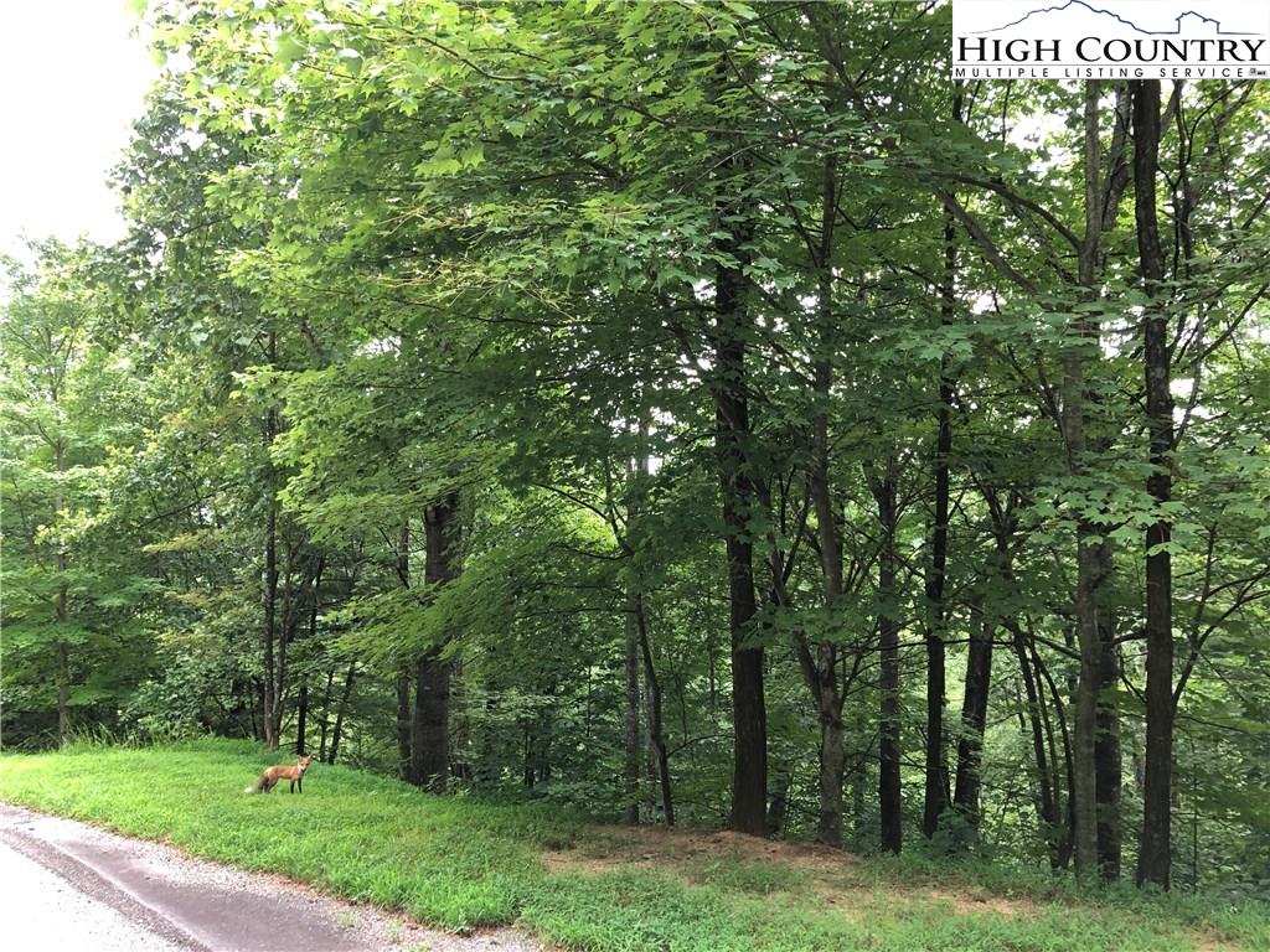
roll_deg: -0.6
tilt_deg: +3.7
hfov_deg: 63.4
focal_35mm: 28
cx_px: 635
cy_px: 476
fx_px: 1027
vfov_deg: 49.7
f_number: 1.8
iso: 32
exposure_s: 1/30
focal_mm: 3.99
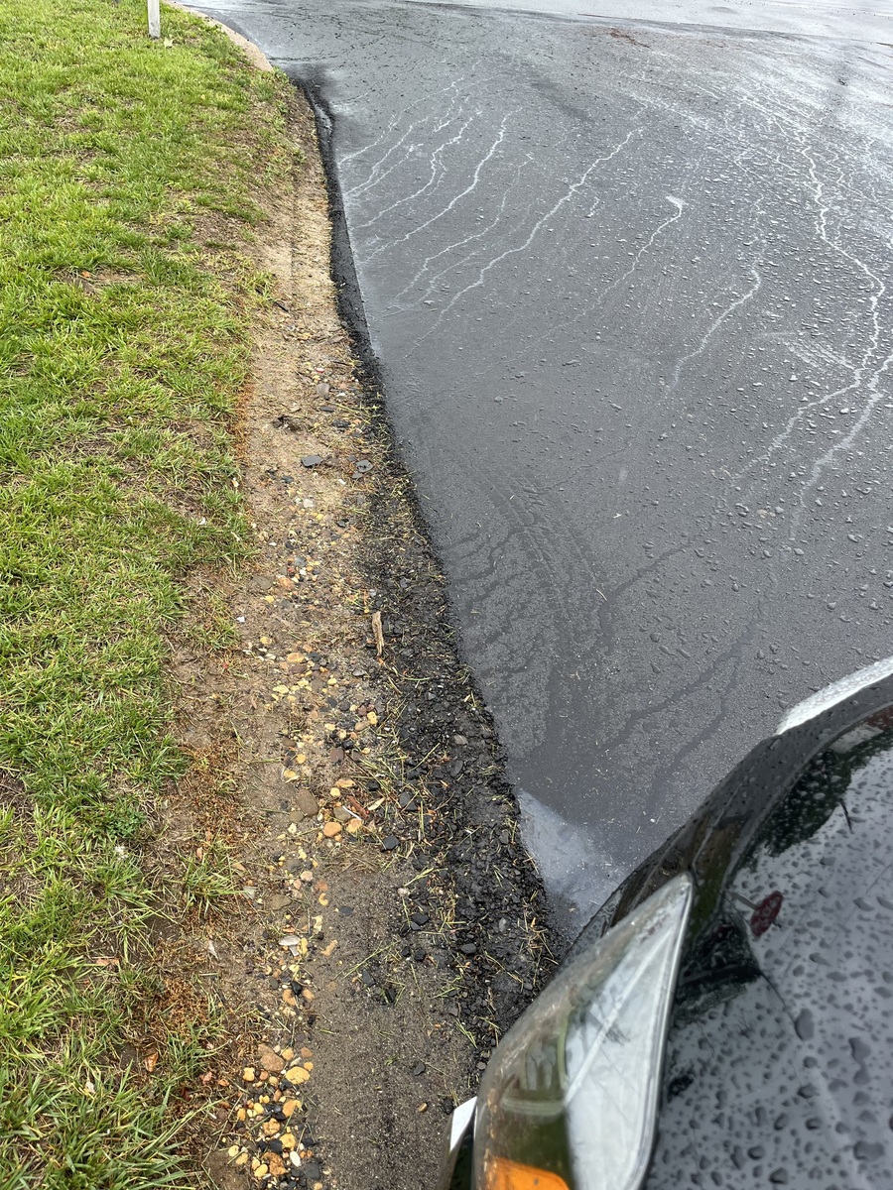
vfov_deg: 67.3
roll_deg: -5.8
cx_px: 446
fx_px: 894
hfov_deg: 53.1
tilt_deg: -37.5
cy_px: 595
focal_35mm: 26
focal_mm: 5.1
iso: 50
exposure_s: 1/821
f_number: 1.6
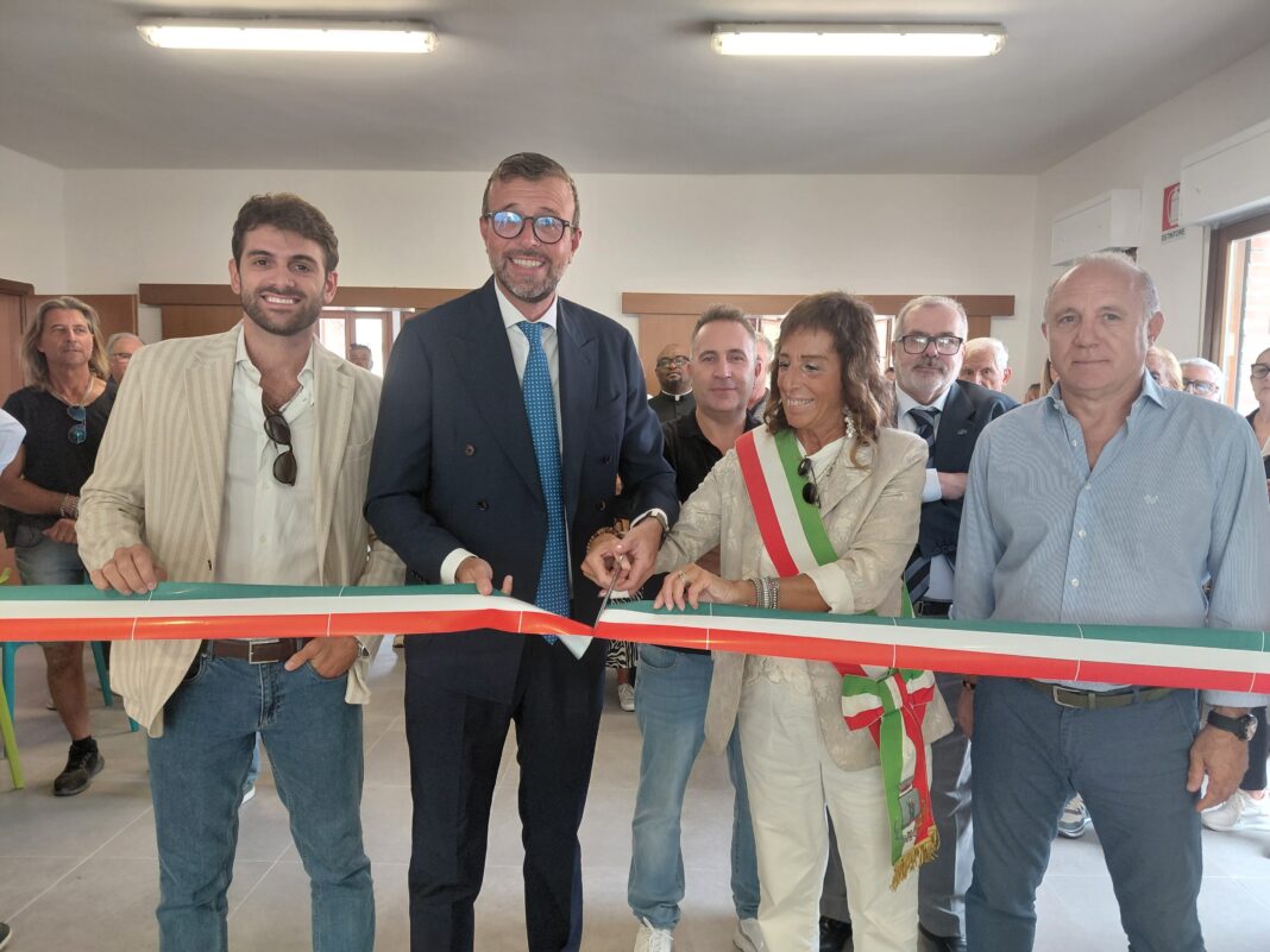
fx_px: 917
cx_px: 635
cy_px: 476
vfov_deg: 54.9
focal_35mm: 25
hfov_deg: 69.4
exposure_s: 1/100
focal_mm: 4.69
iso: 250
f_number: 1.8
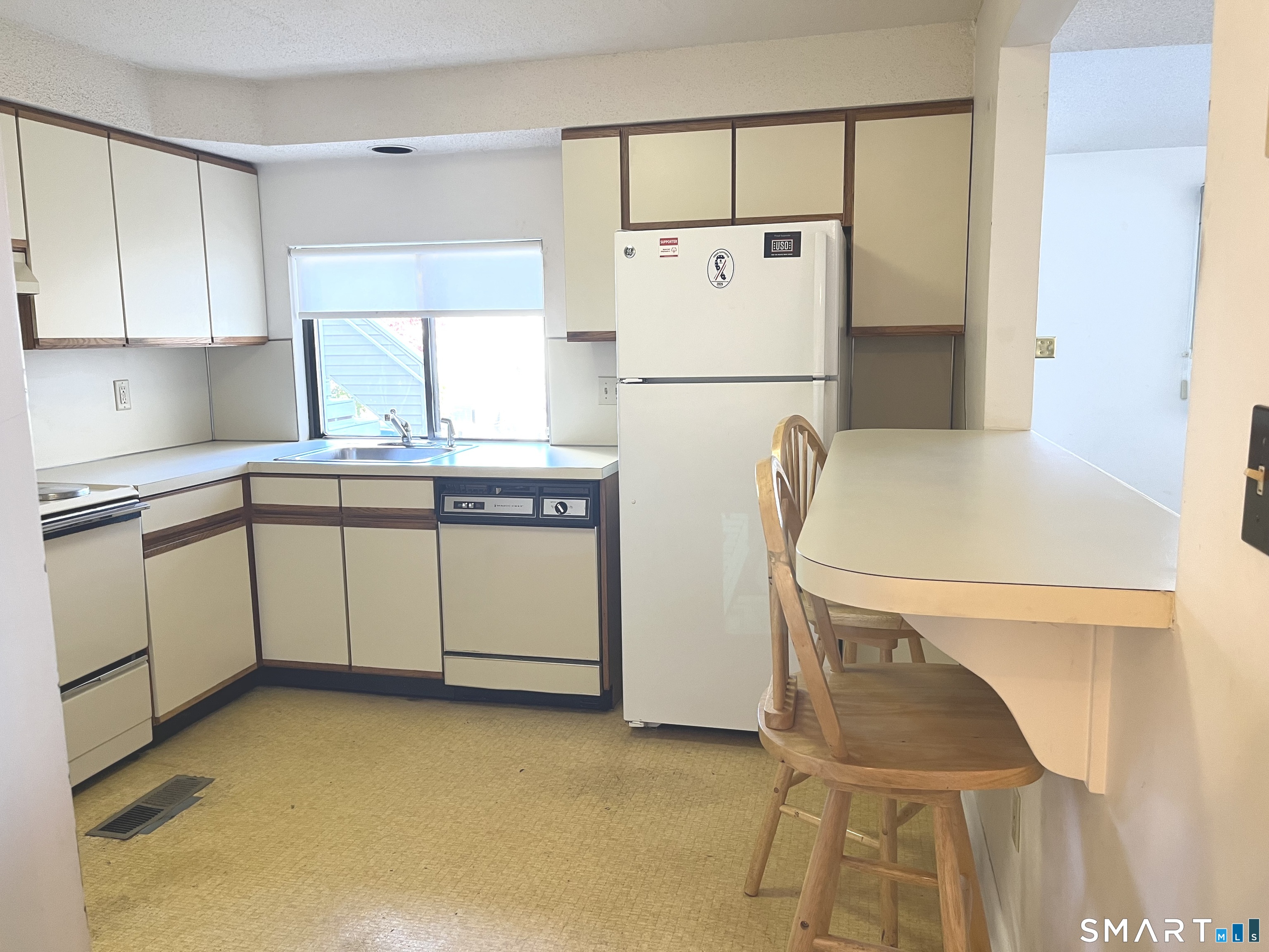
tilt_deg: -8.6
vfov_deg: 53.1
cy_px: 476
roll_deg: +1.4
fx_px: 953
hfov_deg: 67.3
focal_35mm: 26
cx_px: 634
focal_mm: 5.1
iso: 100
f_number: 1.6
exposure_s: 1/60
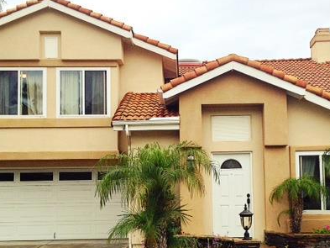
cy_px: 158
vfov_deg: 25.6
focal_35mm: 57
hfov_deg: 33.7
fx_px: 544
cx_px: 181
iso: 50
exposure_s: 1/325
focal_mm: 4.28
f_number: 2.4
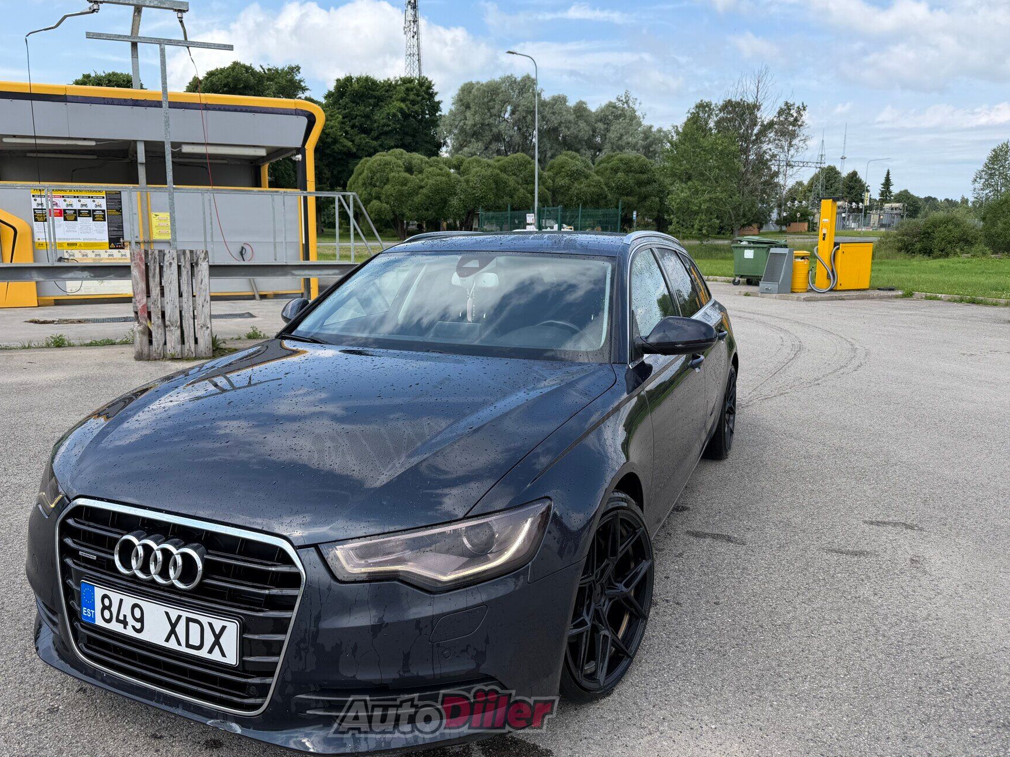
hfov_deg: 65.1
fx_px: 788
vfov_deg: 51.4
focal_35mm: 27
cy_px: 370
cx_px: 444
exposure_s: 1/2703
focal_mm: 6.76
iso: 80
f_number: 1.78
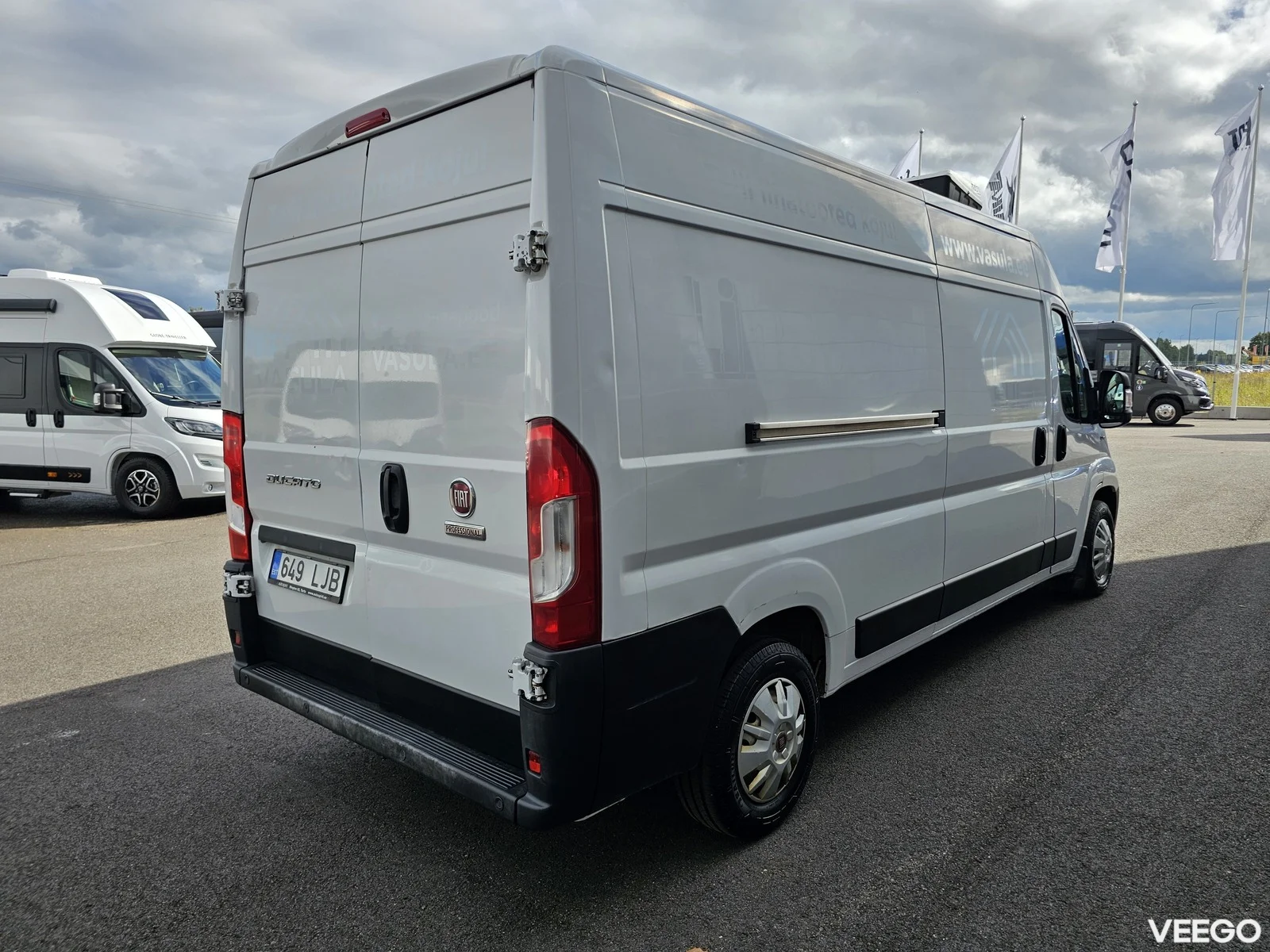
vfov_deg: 58.9
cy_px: 476
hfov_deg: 73.9
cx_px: 635
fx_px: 844
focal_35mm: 23
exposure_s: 1/717
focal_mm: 6.3
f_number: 1.7
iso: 10
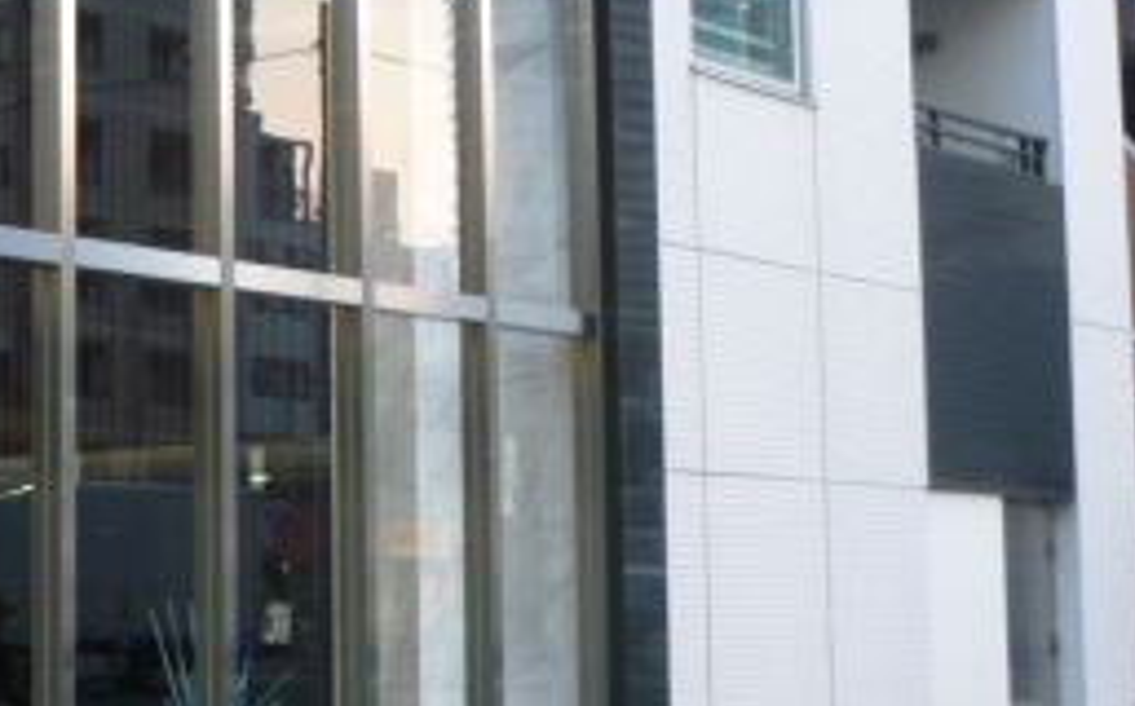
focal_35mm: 74
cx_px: -18
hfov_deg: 26.3
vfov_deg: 17.6
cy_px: 362
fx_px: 2287
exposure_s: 1/60
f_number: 3.1
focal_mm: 5
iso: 250
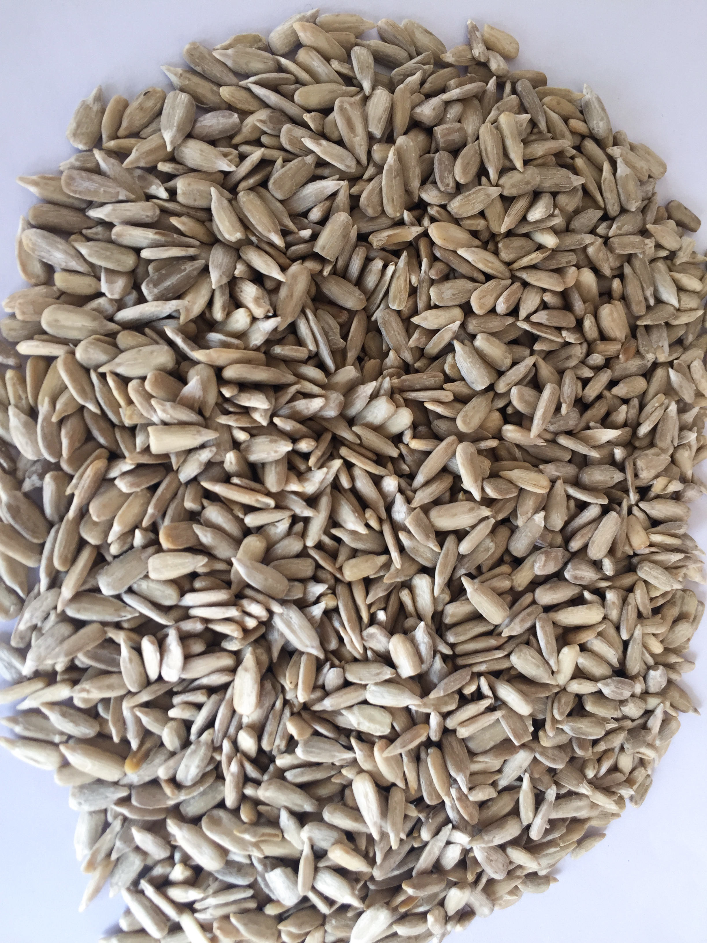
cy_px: 472
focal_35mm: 29
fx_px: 790
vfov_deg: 61.7
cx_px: 354
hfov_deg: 48.2
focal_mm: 4.15
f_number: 2.2
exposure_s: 1/50
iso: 40
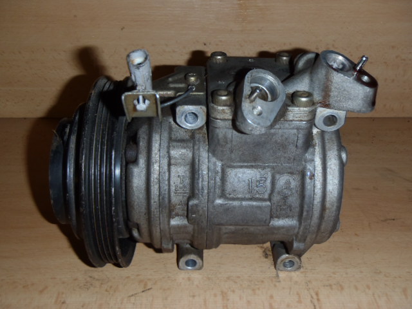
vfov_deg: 37.7
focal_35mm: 38
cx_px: 206
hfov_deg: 49.0
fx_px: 452
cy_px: 154
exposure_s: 1/40
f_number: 4.6
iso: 100
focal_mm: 6.83
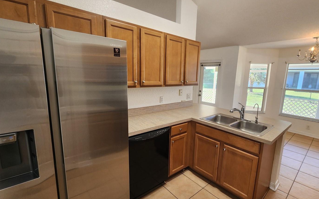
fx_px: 139
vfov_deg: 71.2
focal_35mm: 16
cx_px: 167
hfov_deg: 97.7
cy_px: 103
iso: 125
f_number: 2.2
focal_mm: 2.2
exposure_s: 1/60
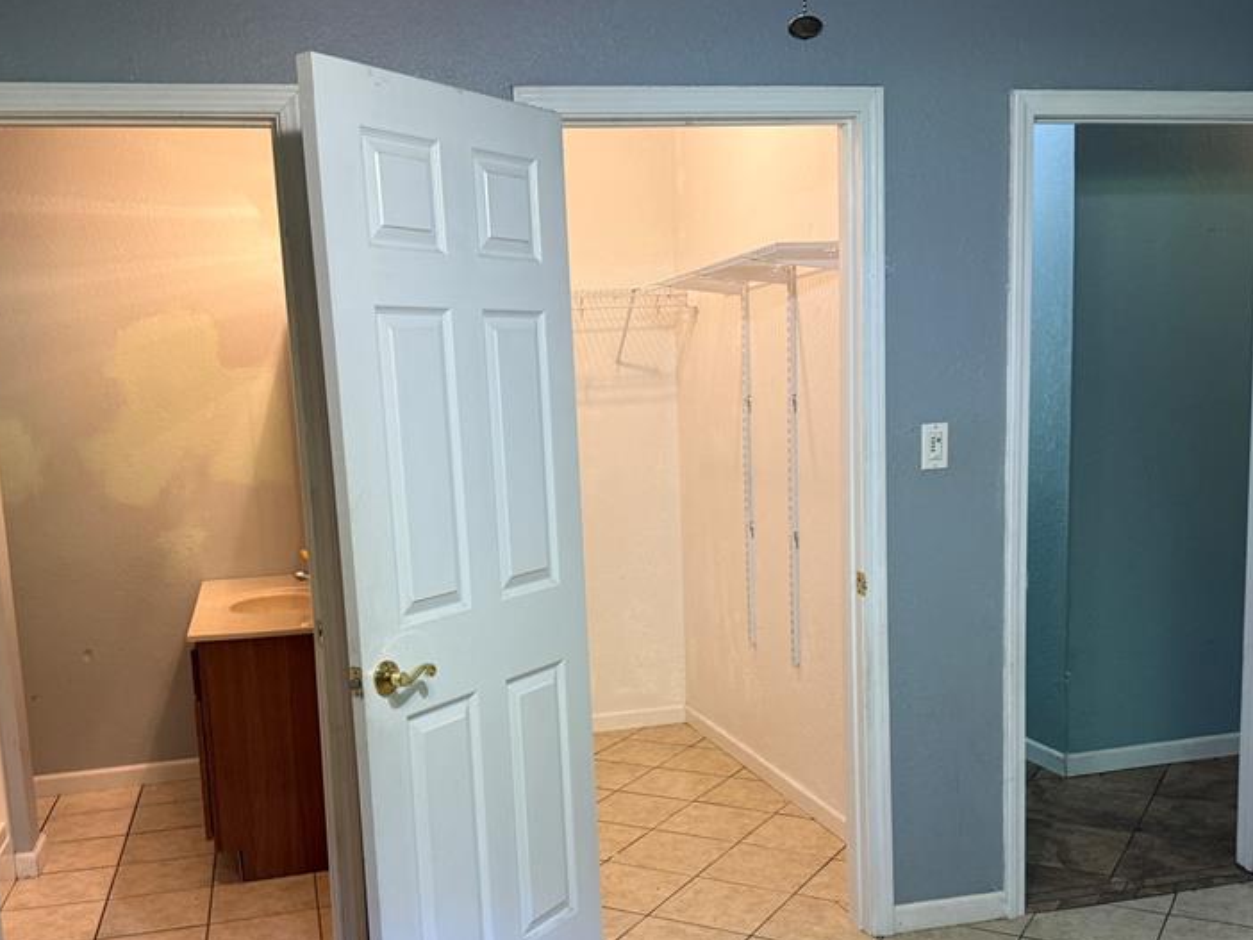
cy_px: 580
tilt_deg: -7.8
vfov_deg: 40.5
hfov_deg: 52.5
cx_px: 571
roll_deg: +2.5
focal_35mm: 35
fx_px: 1267
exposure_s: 1/60
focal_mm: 6.76
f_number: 1.78
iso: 200
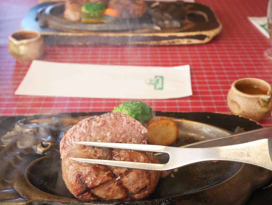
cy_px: 102
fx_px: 409
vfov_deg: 28.1
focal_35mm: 52
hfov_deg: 36.8
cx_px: 136
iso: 1250
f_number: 5.3
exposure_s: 1/60
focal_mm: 26
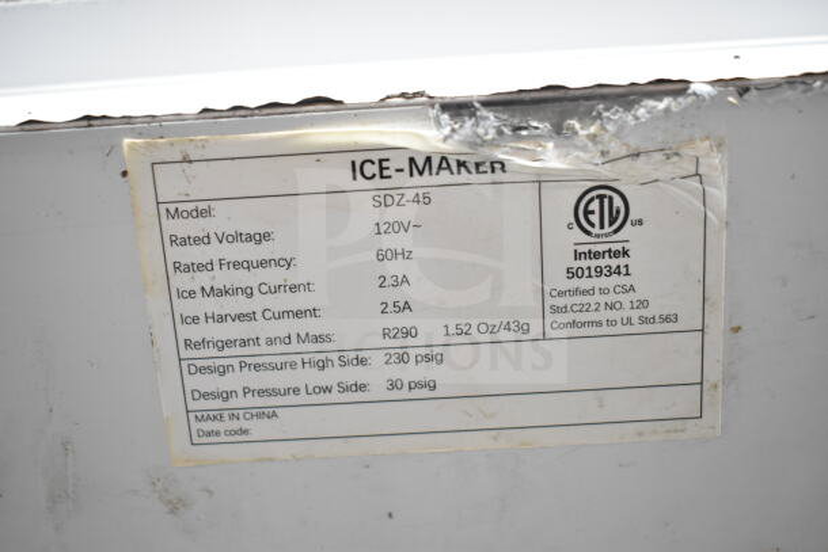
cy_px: 276
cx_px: 414
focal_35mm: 44
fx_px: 1001
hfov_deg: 45.0
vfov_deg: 30.9
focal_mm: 29
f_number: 4.2
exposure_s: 1/50
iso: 2000
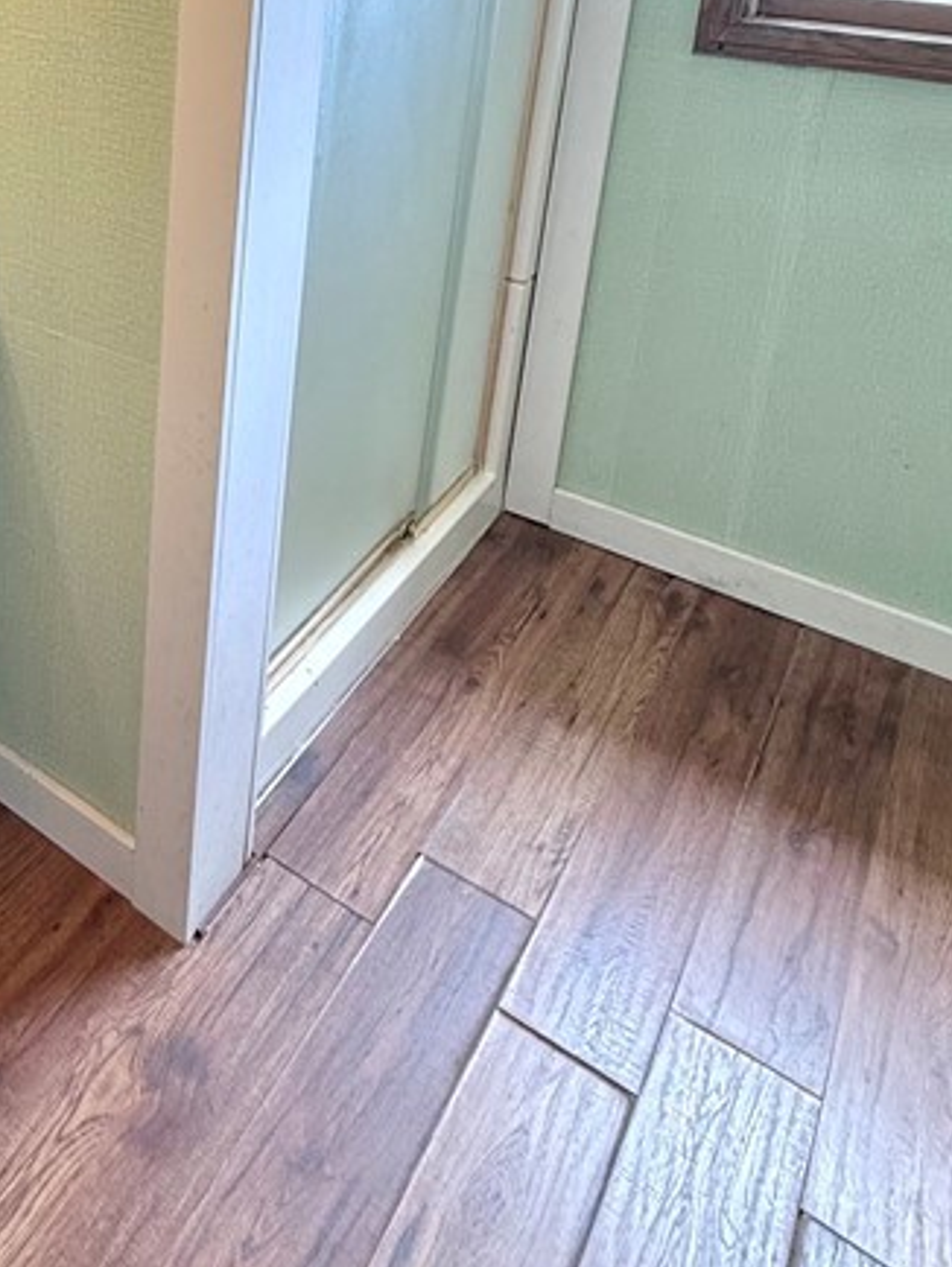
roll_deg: -0.6
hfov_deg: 37.7
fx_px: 1209
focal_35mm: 33
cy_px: 152
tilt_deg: -15.5
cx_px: -26
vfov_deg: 49.9
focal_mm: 2.22
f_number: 2.2
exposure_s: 1/120
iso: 160
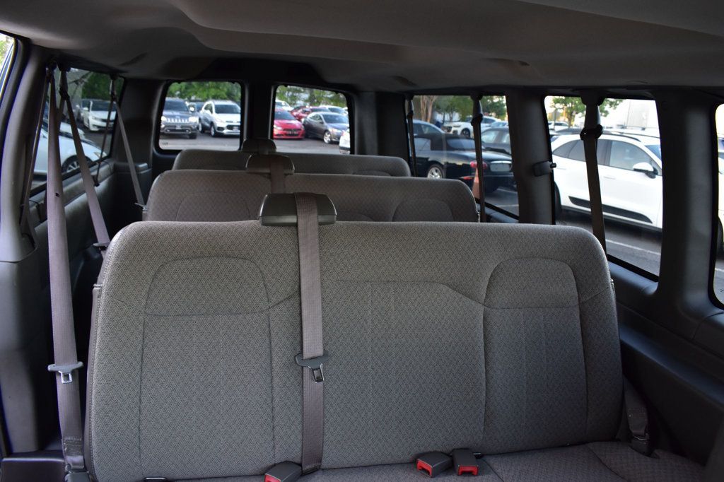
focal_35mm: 27
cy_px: 241
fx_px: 543
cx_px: 362
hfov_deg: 67.4
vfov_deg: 47.9
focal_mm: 18
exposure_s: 1/15
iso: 900
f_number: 6.3
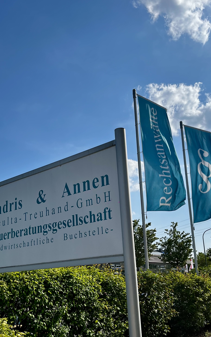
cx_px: 110
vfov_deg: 51.3
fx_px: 350
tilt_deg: +14.5
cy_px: 195
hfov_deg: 33.6
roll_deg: +4.2
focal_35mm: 38
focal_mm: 5.1
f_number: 1.6
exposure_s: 1/4854
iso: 50
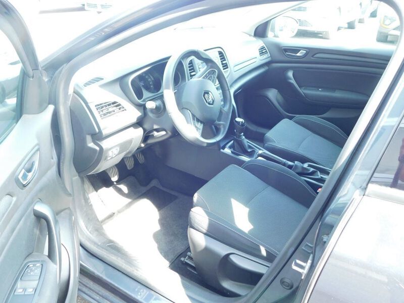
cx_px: 202
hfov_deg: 60.0
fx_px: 350
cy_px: 152
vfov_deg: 46.8
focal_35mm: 30
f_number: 3.2
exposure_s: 1/30
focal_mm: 5.3
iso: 200
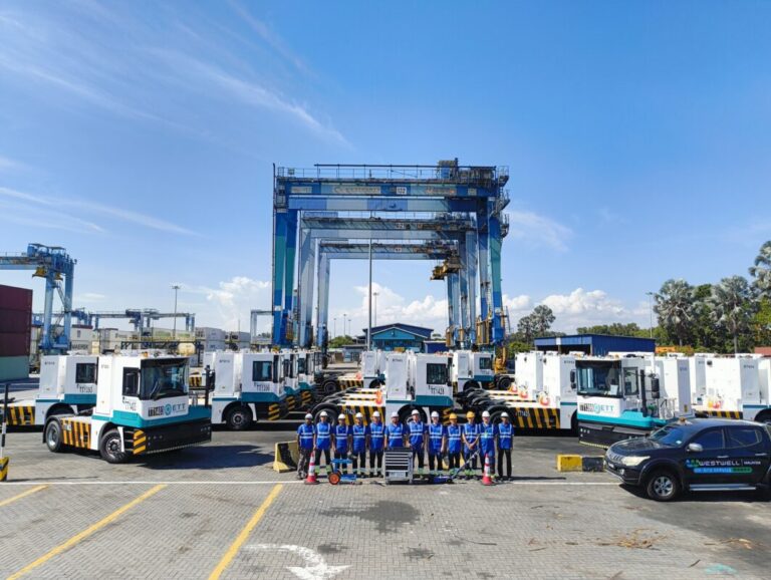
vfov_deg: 56.9
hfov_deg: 71.5
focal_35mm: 24
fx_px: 535
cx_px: 386
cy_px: 290
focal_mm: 5.56
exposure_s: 1/3177
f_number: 1.87
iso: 102
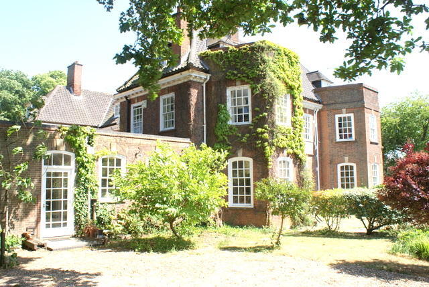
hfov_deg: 61.8
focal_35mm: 30
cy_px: 144
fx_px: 358
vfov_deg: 43.8
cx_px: 214
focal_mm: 20
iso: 100
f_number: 9
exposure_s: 1/80
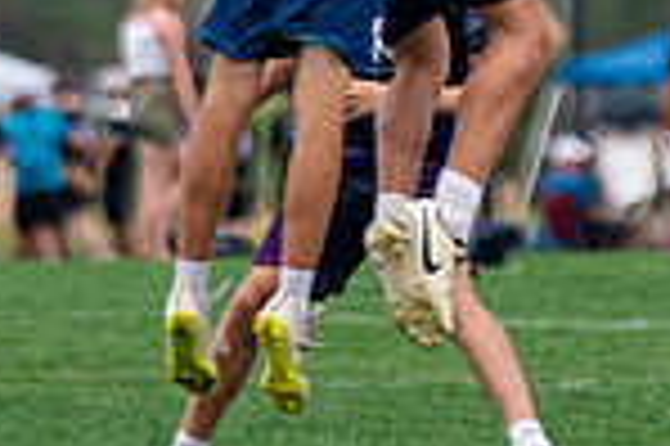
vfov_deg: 1.4
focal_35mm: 1014
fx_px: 18851
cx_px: 403
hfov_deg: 2.0
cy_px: -408
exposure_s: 1/1600
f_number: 2.8
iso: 320
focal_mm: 200
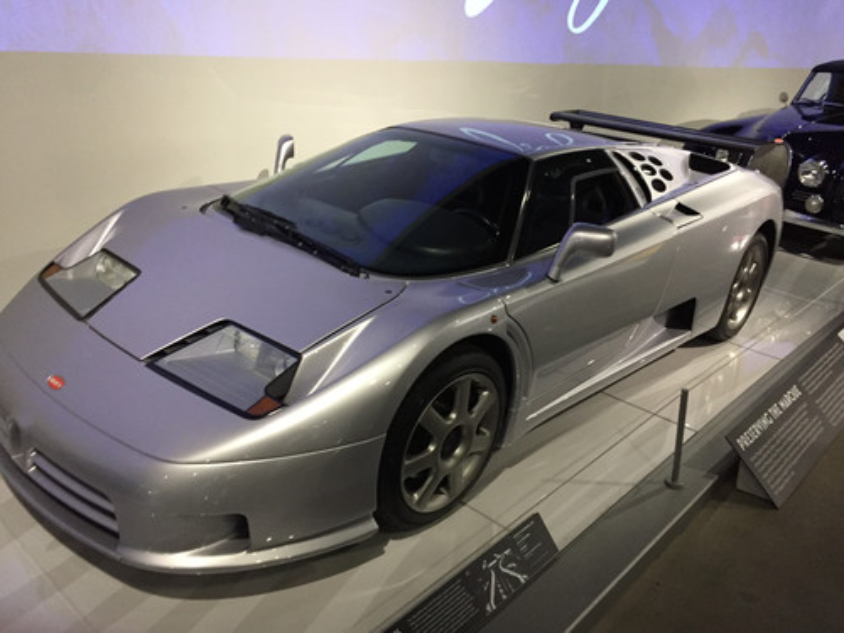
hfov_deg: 61.7
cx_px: 422
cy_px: 316
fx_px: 707
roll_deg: -0.3
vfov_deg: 48.2
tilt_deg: -19.1
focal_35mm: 29
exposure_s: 1/17
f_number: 2.2
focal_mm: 4.15
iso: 250
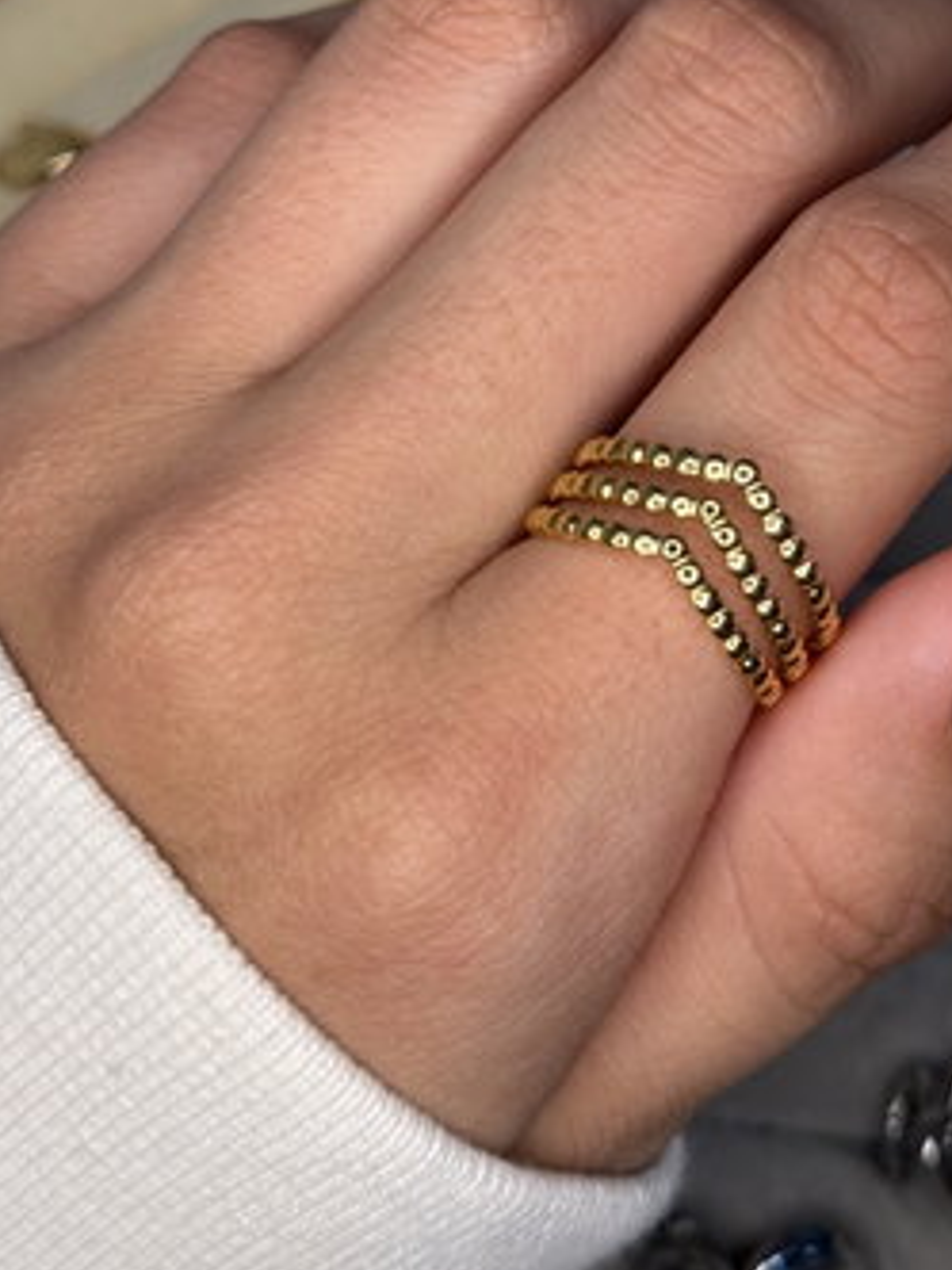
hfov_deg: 19.1
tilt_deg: -61.8
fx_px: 2824
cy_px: 331
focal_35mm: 77
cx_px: 573
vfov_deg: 25.1
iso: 100
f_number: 1.78
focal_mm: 6.76
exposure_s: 1/101
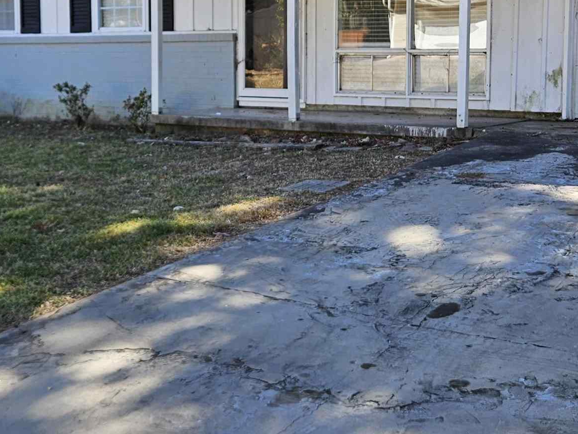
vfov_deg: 24.0
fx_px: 1019
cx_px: 239
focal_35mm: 61
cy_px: 163
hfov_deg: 31.6
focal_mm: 5.4
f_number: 1.8
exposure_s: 1/244
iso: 25
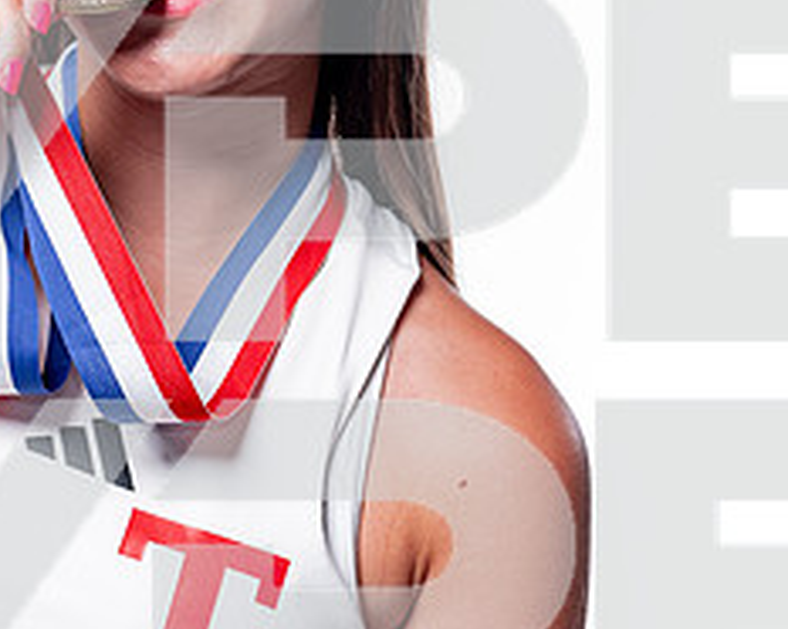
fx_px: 3938
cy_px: 149
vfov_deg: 9.1
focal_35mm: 169
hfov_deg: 11.4
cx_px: 231
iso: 100
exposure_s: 1/250
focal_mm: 62
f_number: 4.5
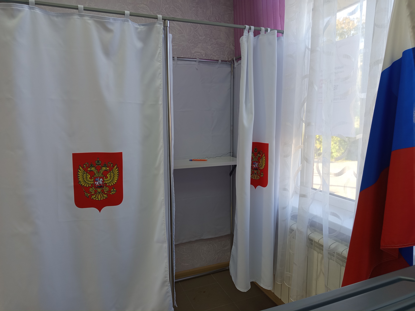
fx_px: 288
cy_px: 156
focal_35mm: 24
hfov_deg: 71.6
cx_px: 208
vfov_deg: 56.8
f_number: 1.7
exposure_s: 1/100
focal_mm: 5.24
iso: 168
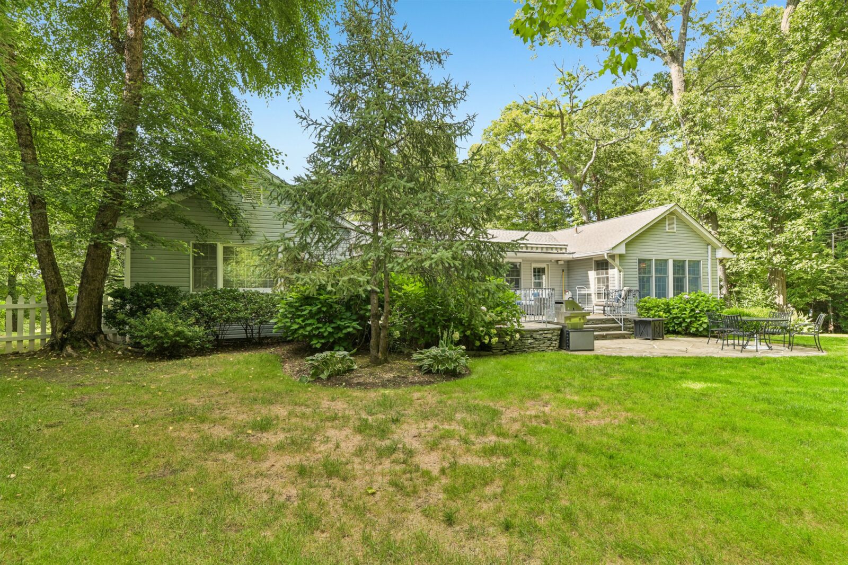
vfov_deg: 67.4
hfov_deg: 90.0
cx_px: 424
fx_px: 424
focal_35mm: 18
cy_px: 282
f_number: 9
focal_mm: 18
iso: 250
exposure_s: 1/30
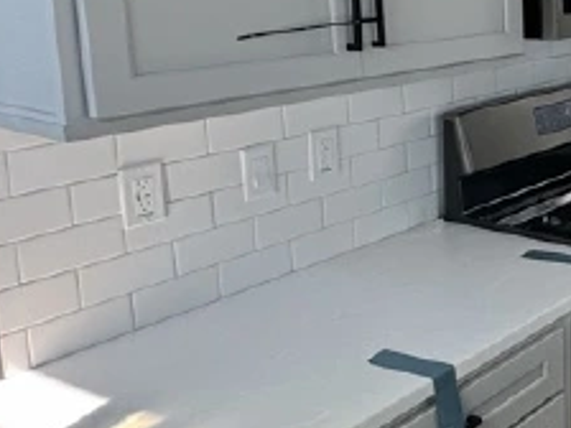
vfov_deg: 28.4
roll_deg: -1.2
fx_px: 825
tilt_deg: -9.0
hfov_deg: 27.4
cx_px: 841
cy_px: 74
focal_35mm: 50
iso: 40
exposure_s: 1/99
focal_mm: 2.22
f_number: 2.2
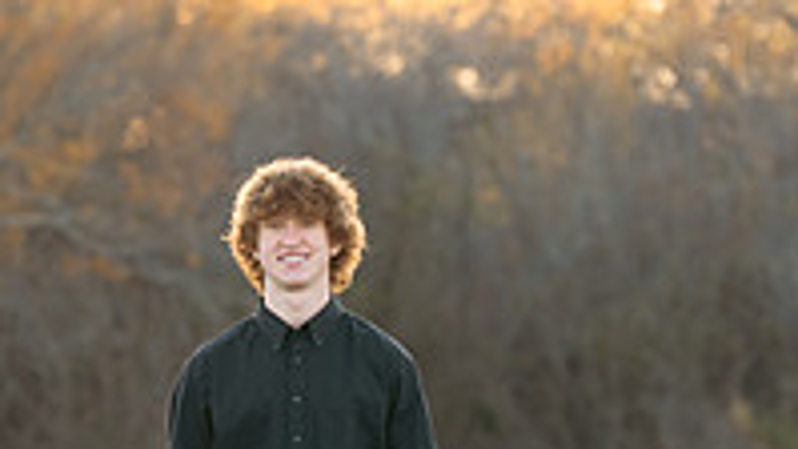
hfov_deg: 6.9
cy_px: 351
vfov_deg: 3.9
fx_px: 6582
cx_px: 317
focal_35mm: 311
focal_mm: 102
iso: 400
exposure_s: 1/320
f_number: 2.8
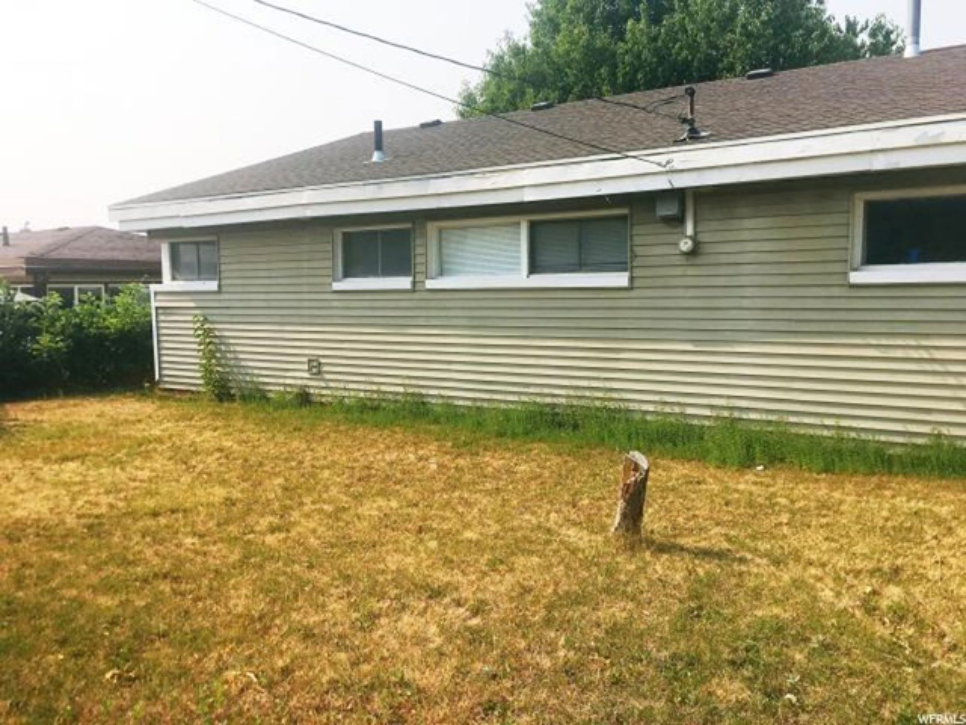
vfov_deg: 48.2
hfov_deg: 61.7
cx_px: 483
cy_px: 362
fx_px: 809
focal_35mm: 29
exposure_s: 1/1972
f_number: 2.2
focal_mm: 4.15
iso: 25
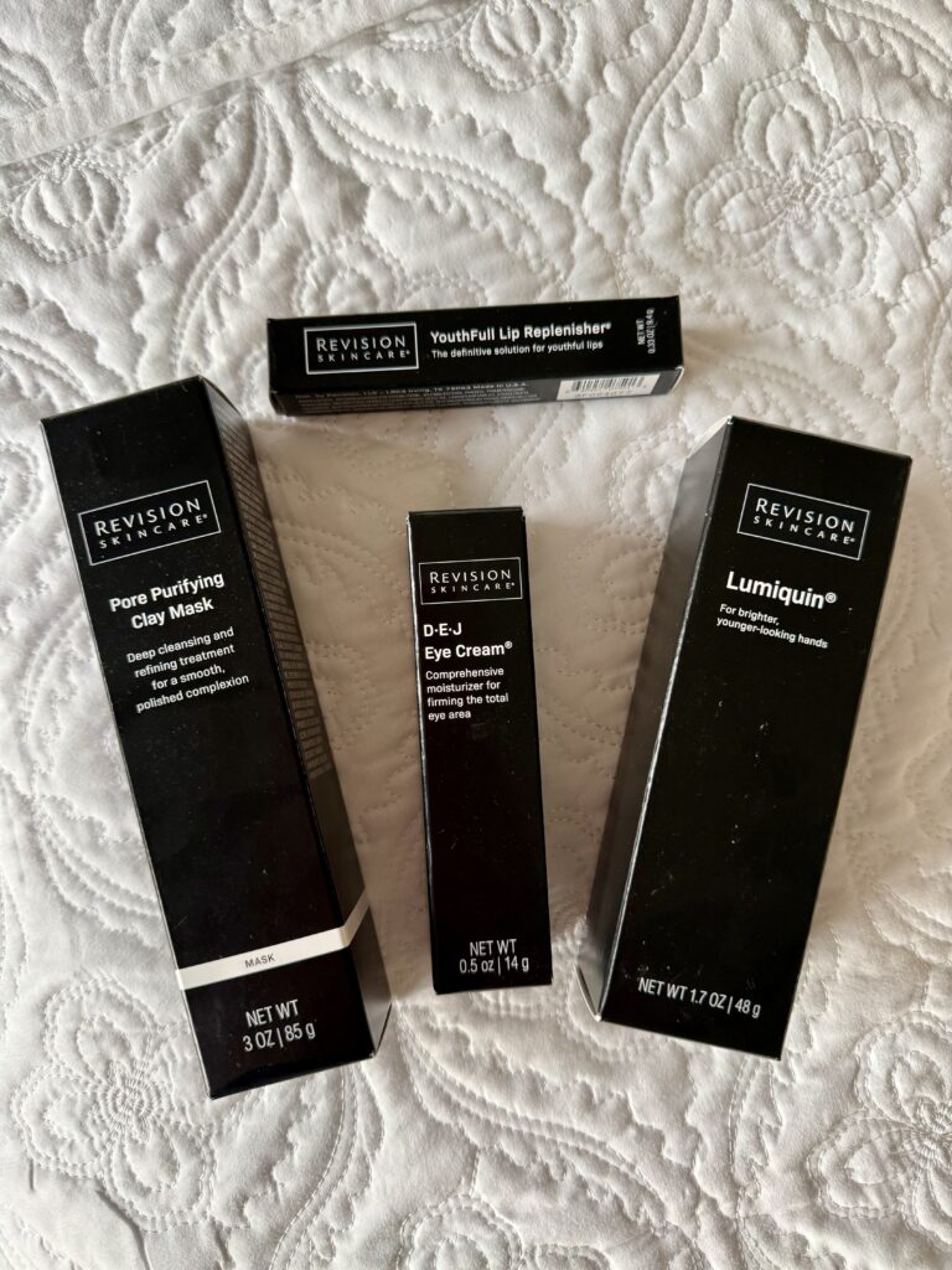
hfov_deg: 56.8
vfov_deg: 71.6
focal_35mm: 24
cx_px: 476
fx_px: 880
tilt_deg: -85.6
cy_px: 635
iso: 200
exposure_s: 1/121
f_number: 1.78
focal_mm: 6.76
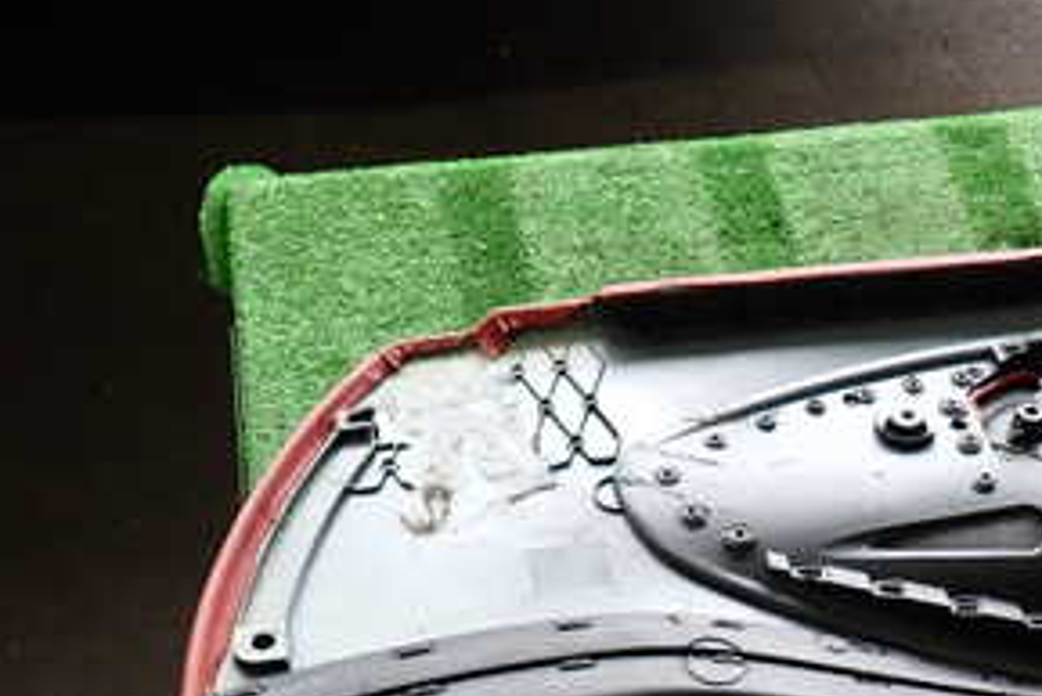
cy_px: 638
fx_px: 1564
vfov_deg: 24.3
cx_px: 1049
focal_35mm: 54
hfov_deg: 33.6
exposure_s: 1/60
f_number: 2
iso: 160
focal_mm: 4.5
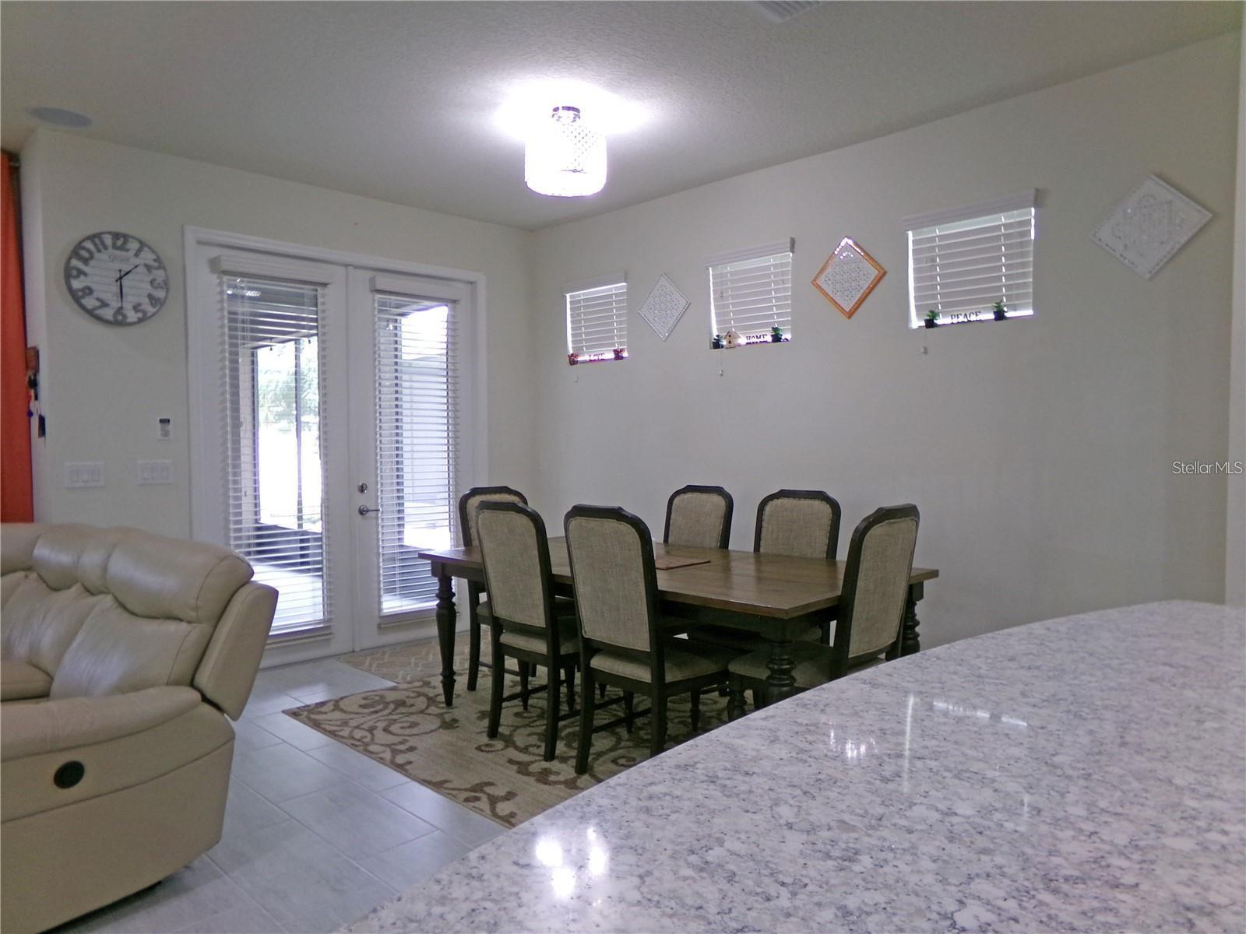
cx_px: 623
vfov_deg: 56.8
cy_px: 467
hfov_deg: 71.6
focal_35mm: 24
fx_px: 864
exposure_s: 1/25
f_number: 3.7
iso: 200
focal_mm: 4.3
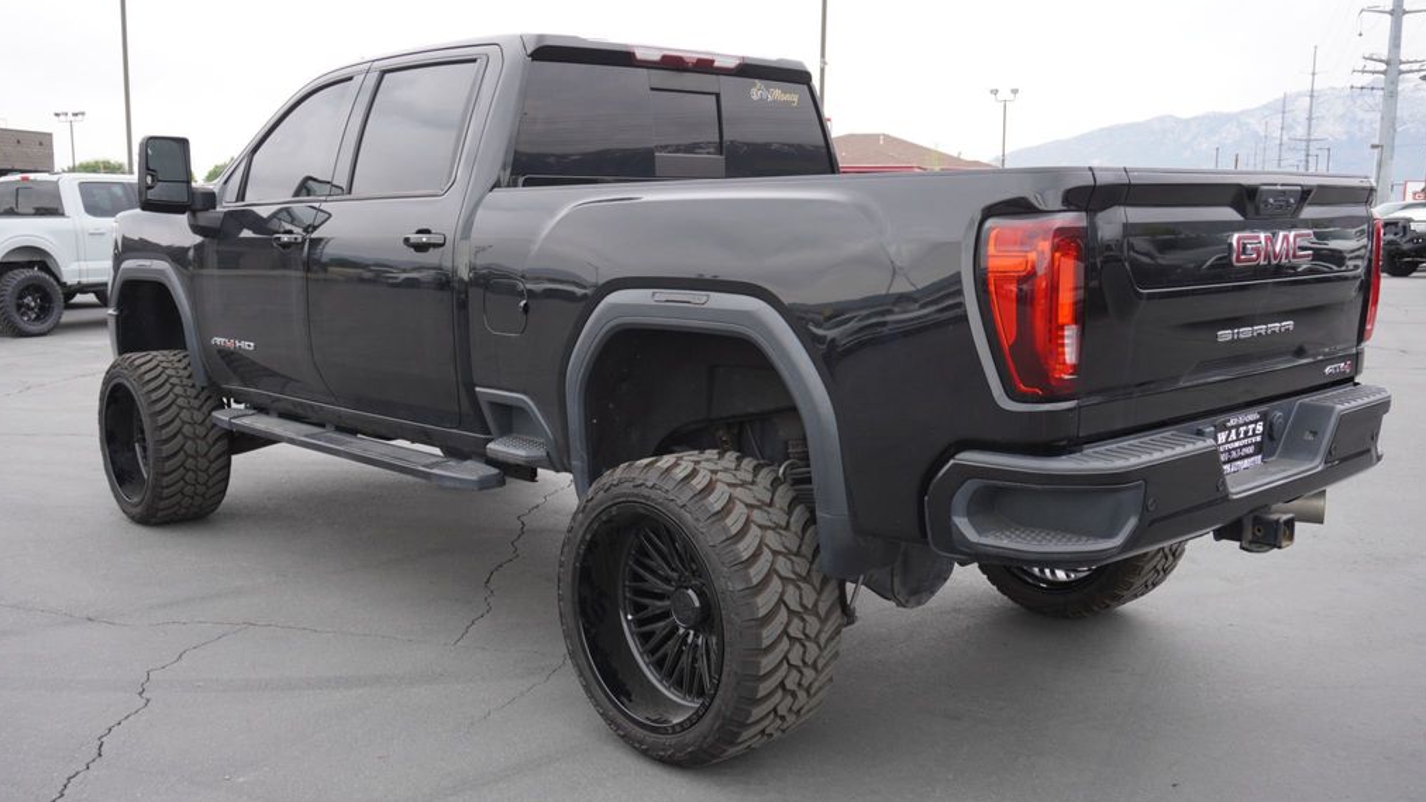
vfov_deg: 33.7
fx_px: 1323
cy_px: 423
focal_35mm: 35
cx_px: 709
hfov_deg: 56.6
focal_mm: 22
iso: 100
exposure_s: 1/125
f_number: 5.6
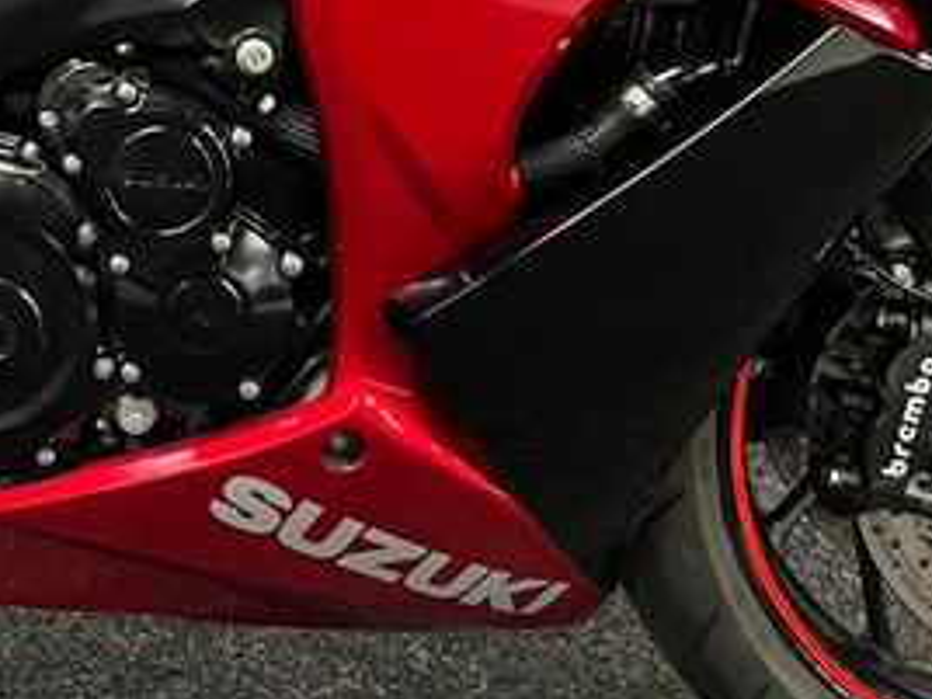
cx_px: -70
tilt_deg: -10.2
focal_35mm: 62
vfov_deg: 22.4
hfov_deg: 28.6
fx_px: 1669
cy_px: -63
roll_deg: -0.3
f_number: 1.6
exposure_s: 1/50
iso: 400
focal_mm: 5.1
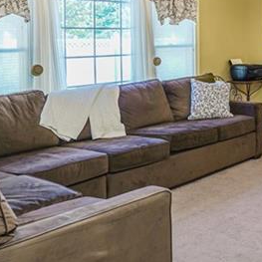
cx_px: 338
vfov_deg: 31.1
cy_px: 39
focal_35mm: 53
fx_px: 454
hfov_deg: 27.2
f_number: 4
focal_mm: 16
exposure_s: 1/15
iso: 64
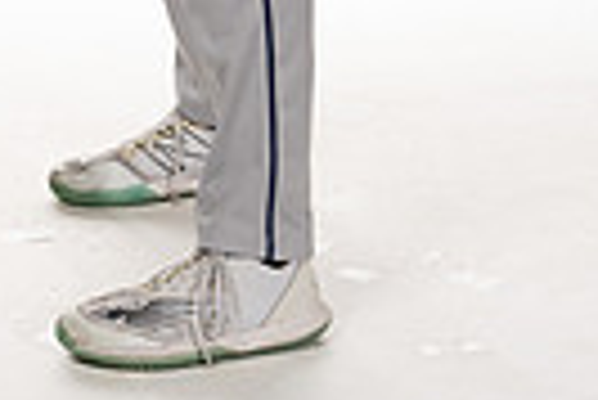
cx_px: 108
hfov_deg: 11.9
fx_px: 2860
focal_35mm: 172
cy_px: -539
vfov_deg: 7.5
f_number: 6.3
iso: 400
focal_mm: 51
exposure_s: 1/250
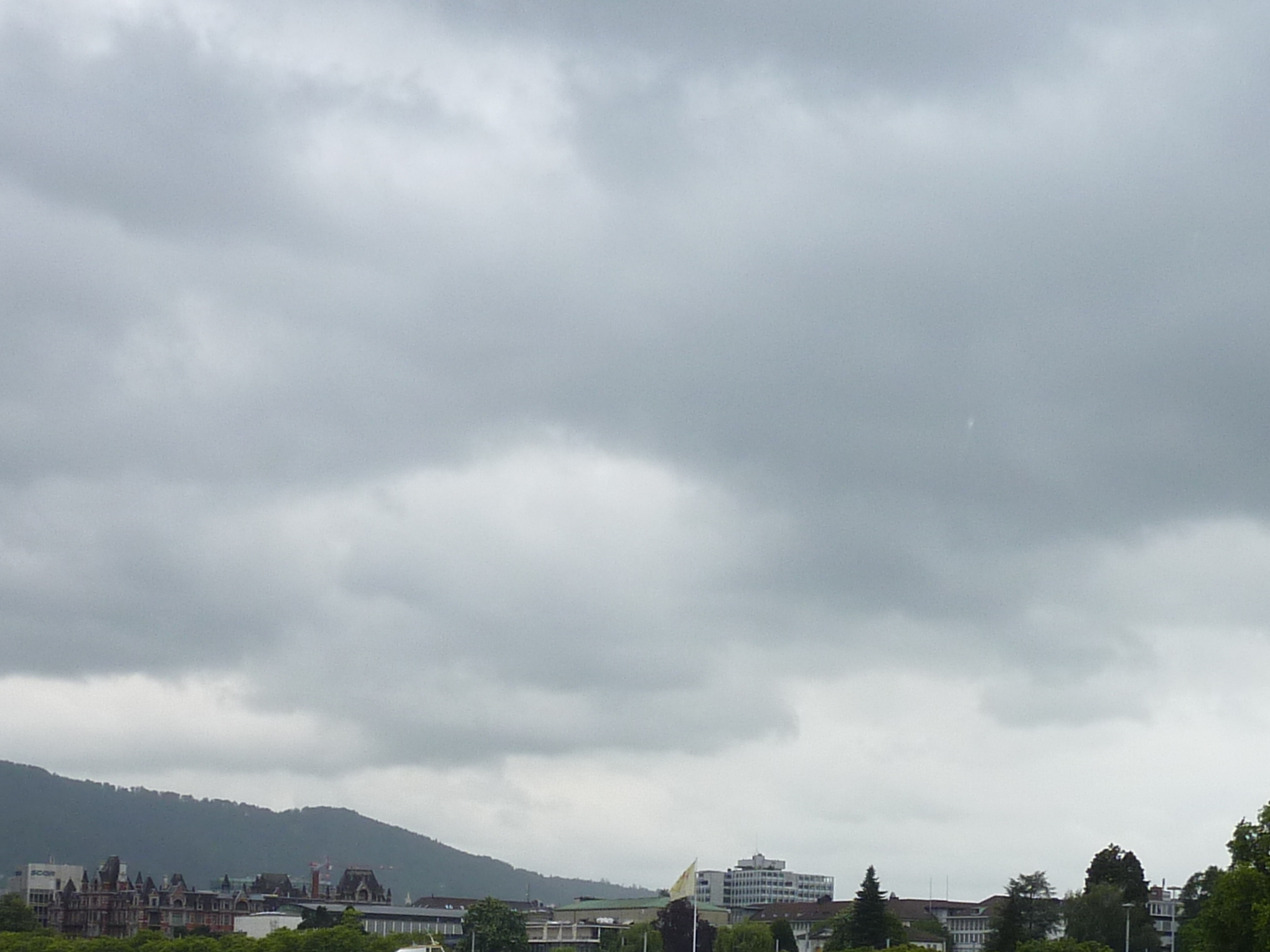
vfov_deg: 23.6
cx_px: 590
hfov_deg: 32.2
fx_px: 2201
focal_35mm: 60
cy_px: 909
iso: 80
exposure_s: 1/500
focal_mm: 4.1
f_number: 4
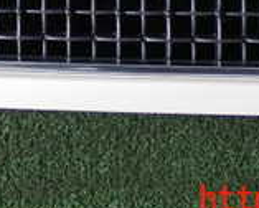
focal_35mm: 153
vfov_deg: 9.7
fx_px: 1174
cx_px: 78
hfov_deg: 12.6
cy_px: -150
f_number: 2.8
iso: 160
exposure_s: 1/80
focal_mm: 7.31
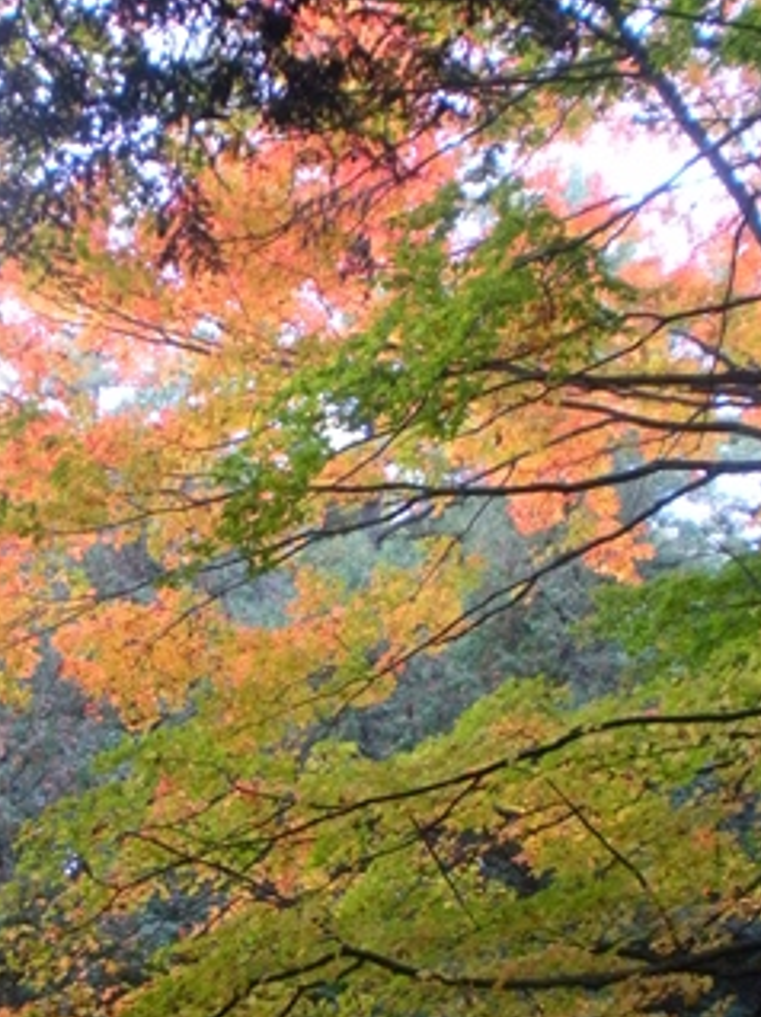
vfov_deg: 28.2
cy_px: 768
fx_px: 1996
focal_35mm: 68
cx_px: 214
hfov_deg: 21.4
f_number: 3.5
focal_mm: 6.3
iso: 402
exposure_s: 1/130
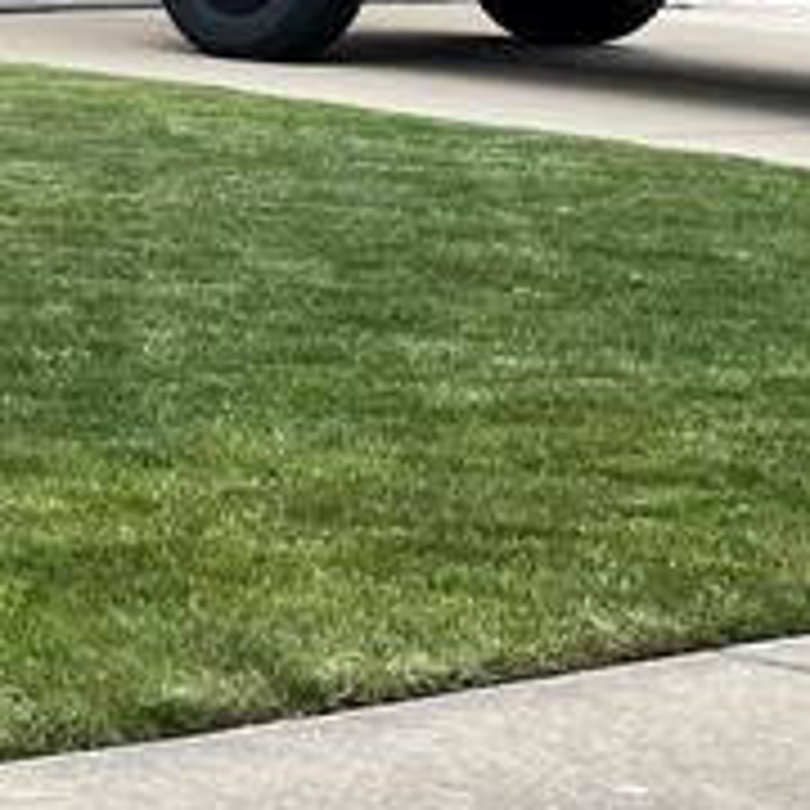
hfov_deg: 11.3
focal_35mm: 131
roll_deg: +1.0
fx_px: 3468
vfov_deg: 13.2
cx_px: -1080
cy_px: 135
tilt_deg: -2.9
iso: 32
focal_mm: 4.2
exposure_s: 1/311
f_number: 1.6
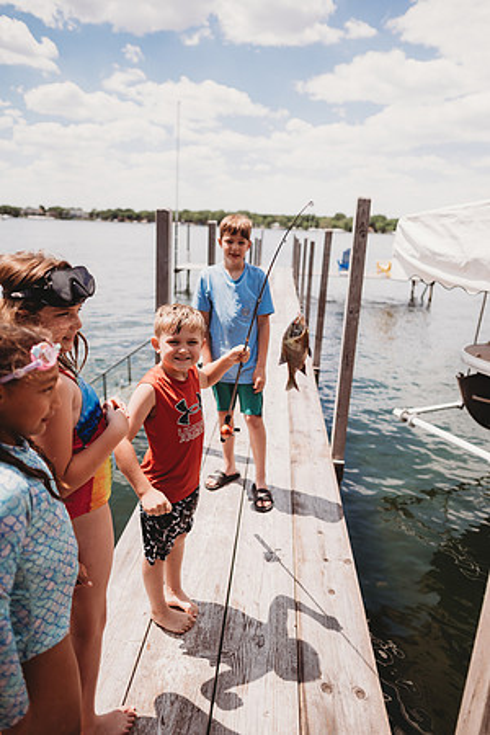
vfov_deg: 73.7
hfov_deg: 53.1
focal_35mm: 24
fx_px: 490
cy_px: 368
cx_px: 245
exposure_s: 1/4000
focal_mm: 24
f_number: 2.2
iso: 100
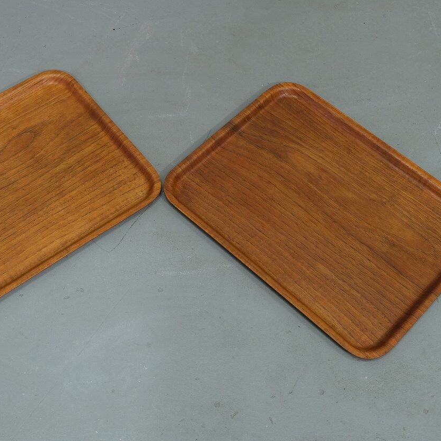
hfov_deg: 32.6
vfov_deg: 32.8
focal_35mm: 52
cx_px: 163
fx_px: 749
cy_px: 223
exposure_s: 1/40
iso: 800
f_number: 3.2
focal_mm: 26.5
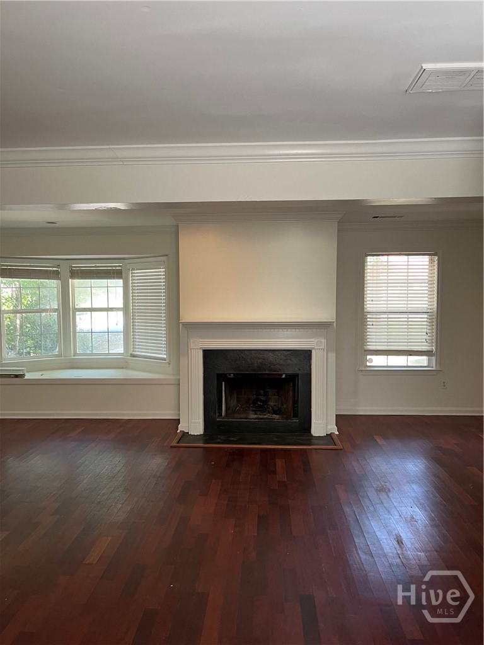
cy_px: 322
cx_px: 242
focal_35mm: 26
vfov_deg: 67.3
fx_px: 485
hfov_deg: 53.1
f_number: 1.6
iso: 100
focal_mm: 5.1
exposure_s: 1/60
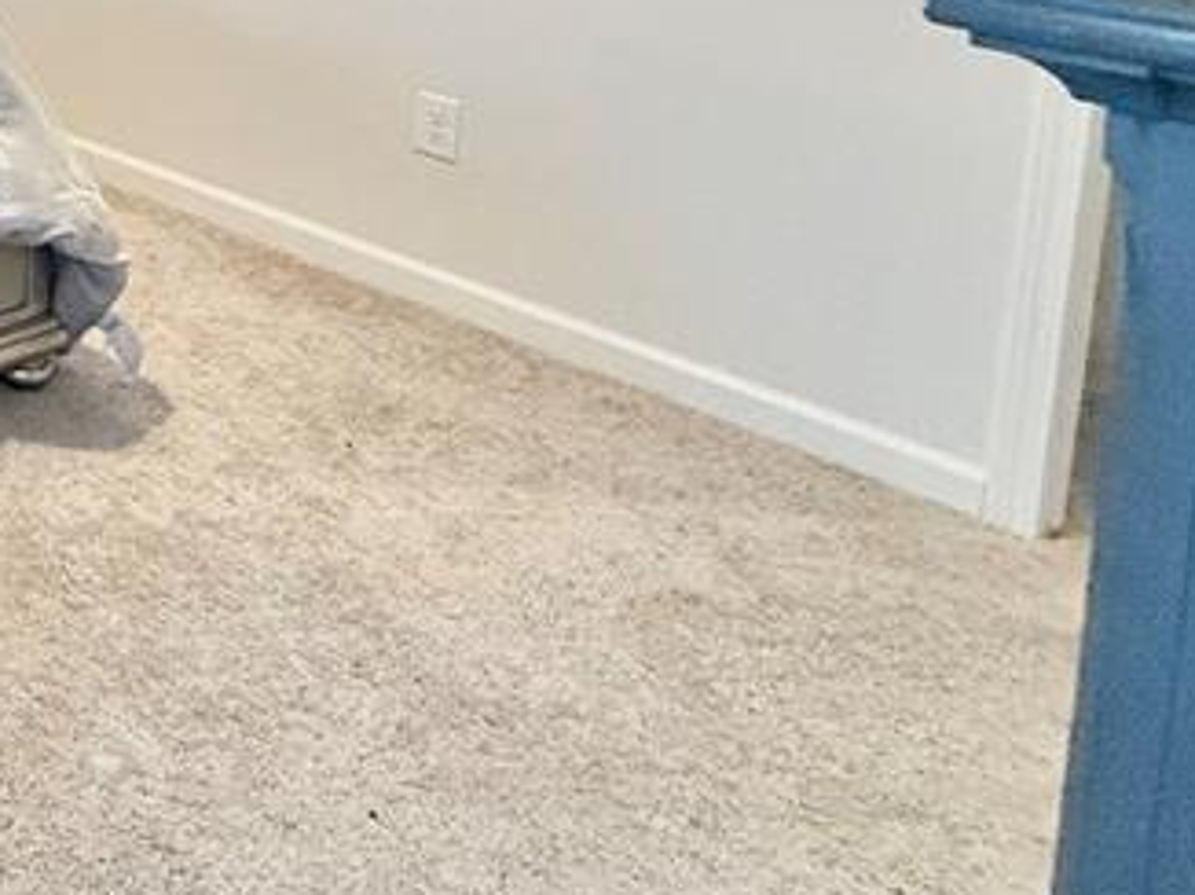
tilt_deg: -4.9
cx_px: -543
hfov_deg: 29.2
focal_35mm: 44
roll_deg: -0.6
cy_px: -257
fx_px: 1518
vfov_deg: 27.6
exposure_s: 1/60
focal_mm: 2.22
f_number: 2.2
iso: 400
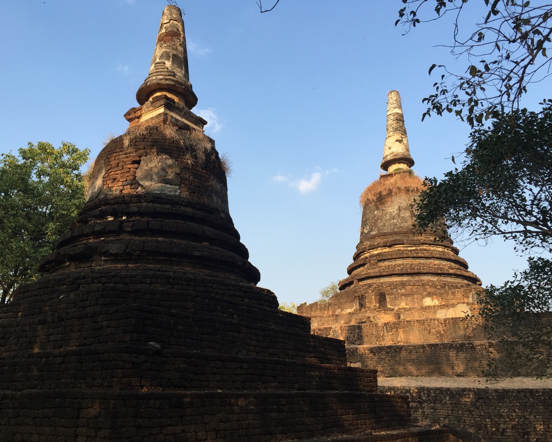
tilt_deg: +18.7
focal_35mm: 31
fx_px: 506
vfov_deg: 47.1
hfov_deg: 57.2
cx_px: 264
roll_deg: -1.3
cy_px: 217
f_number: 2.2
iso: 32
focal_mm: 4.15
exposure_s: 1/628
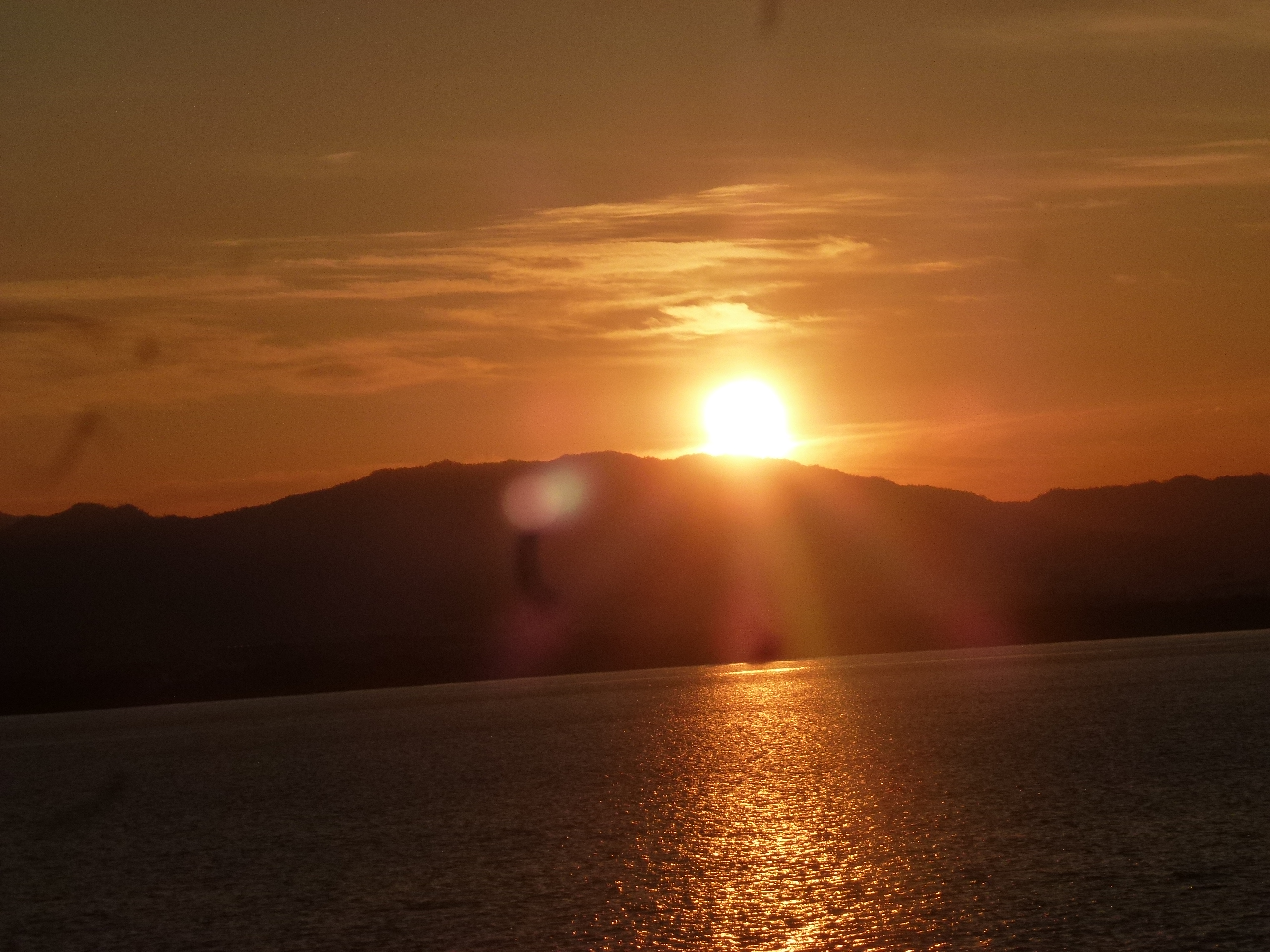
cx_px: 635
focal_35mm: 142
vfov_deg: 10.4
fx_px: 5210
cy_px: 476
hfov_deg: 13.9
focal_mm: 25.5
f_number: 6.3
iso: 160
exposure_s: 1/2500
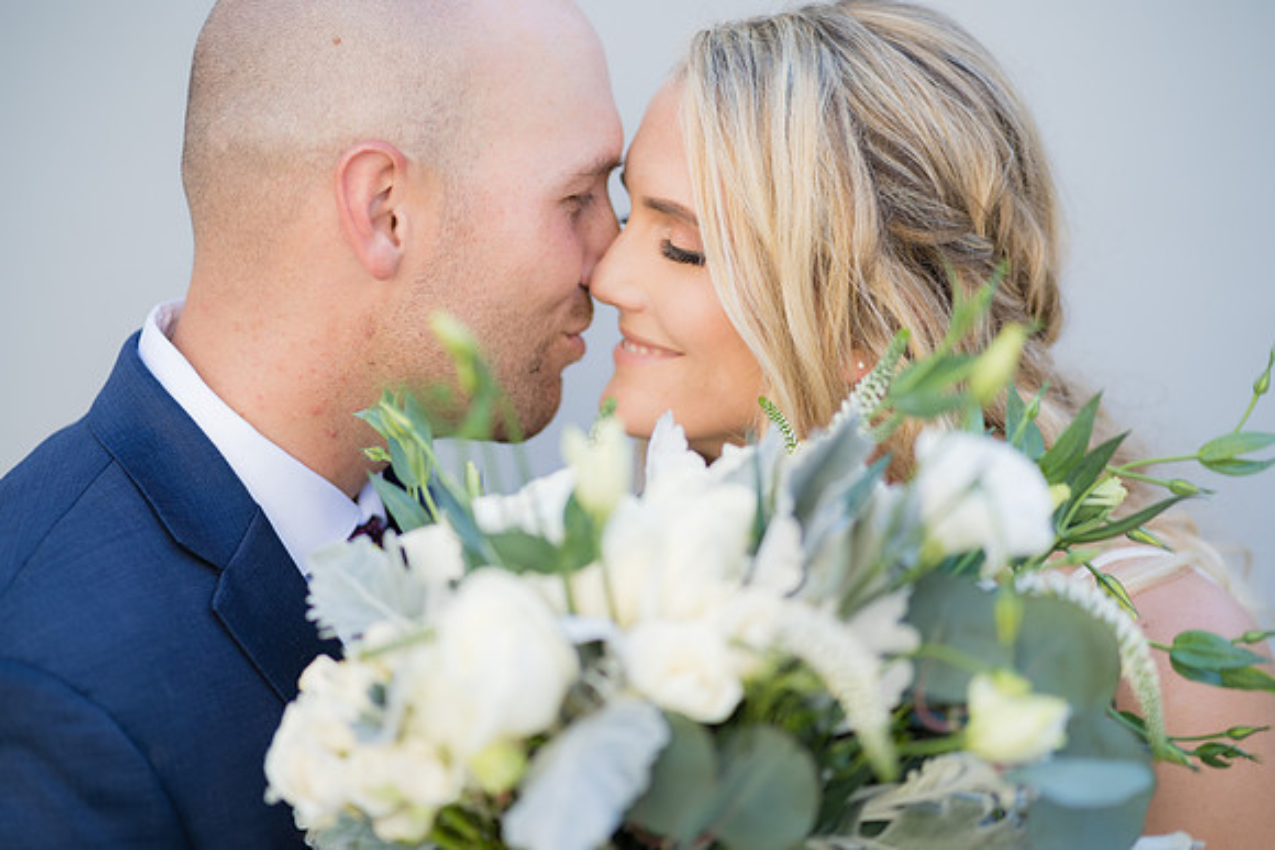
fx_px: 3011
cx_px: 638
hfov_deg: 23.9
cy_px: 425
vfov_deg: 16.1
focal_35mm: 85
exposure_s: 1/1000
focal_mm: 85
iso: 200
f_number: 1.8
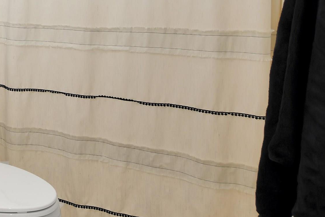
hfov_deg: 36.4
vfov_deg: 29.1
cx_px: -67
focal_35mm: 41
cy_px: -28
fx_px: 370
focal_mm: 10
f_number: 4
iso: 250
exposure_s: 1/60
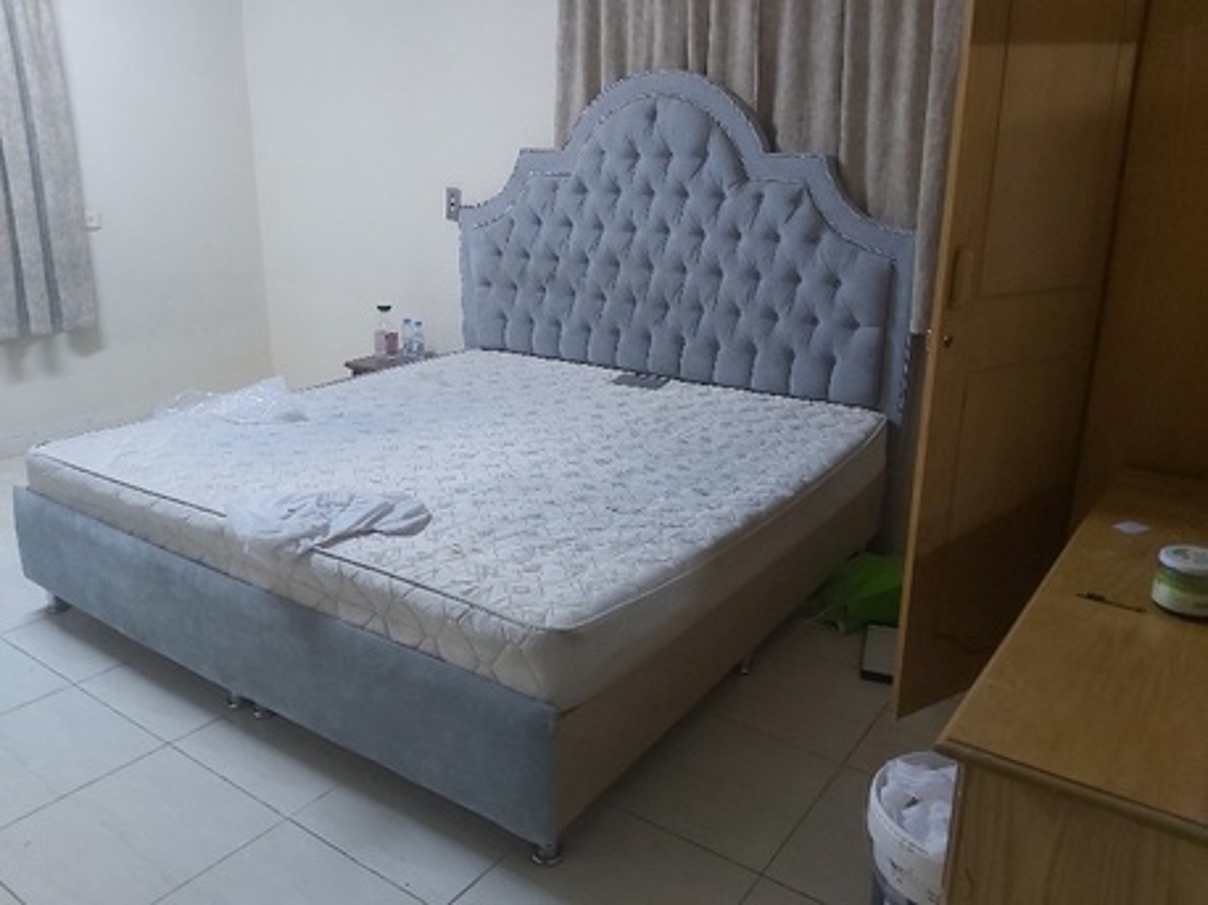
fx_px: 907
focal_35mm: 26
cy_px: 452
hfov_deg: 67.3
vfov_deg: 53.0
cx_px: 604
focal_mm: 3.92
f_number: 1.7
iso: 250
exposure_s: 1/40
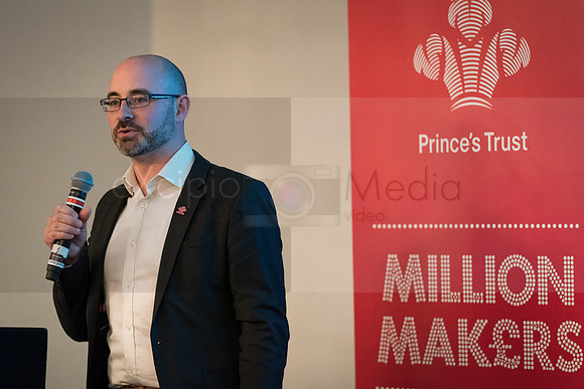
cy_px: 199
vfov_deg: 8.1
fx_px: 2742
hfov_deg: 12.2
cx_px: 280
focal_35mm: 169
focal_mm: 161
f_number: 2.8
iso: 6400
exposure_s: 1/125
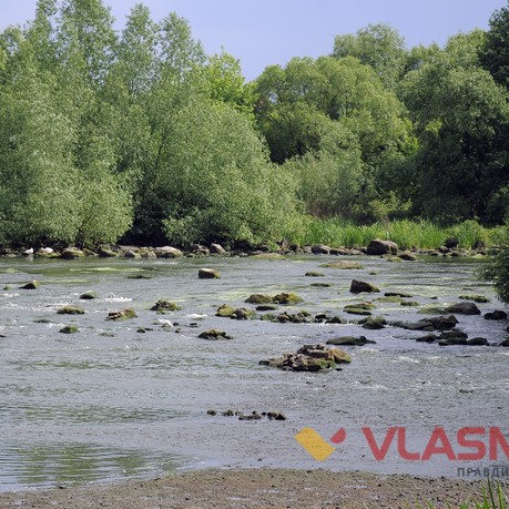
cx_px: 192
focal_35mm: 128
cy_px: 253
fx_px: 2129
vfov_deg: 13.6
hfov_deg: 13.6
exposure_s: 1/320
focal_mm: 66
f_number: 5.3
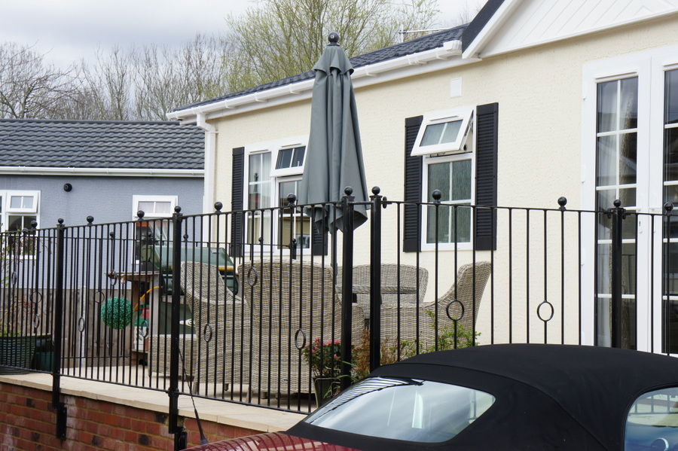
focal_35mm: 76
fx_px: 1440
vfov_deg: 17.8
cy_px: 226
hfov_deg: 26.5
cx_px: 339
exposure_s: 1/100
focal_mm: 51
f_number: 11
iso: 200
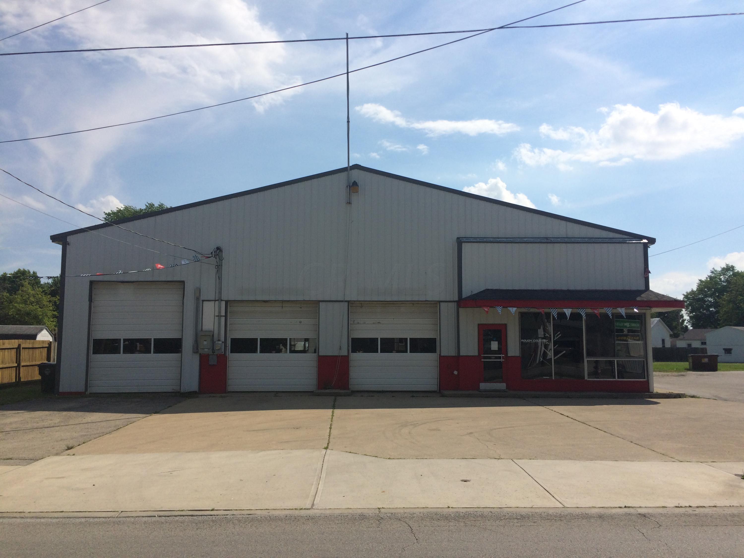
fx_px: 623
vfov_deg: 48.2
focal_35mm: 29
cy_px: 279
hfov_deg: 61.7
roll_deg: +0.2
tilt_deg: +5.5
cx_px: 372
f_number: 2.2
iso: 40
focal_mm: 4.15
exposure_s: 1/5128
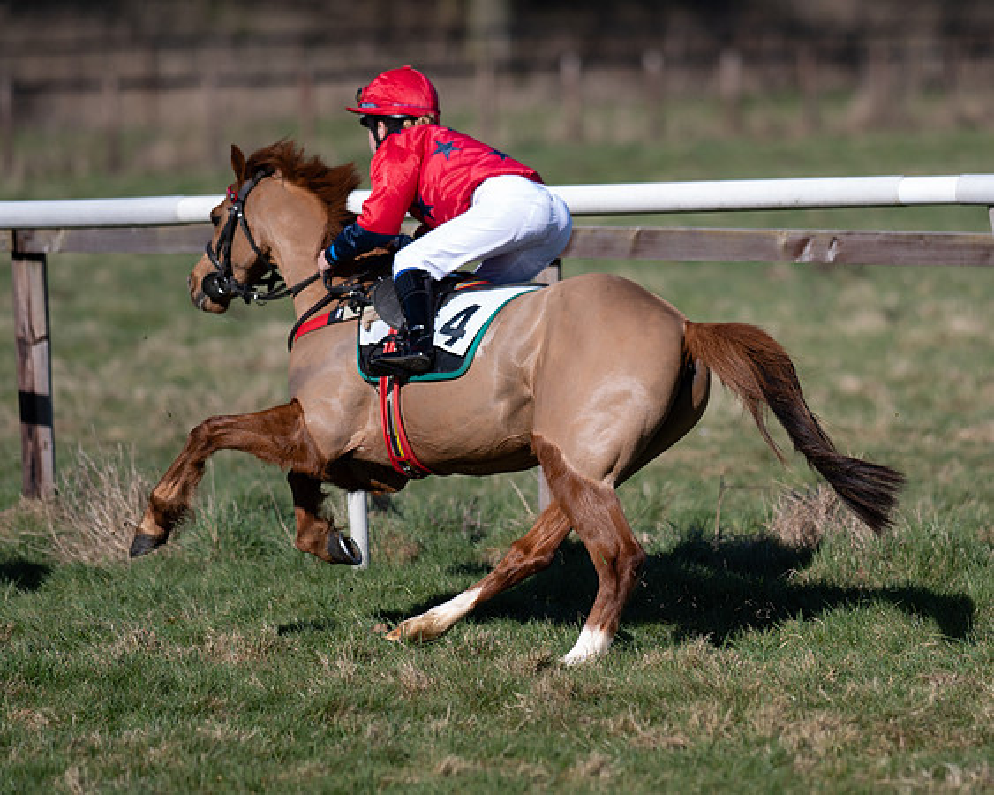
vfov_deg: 5.4
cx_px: 730
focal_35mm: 284
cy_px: 409
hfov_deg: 6.8
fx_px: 8358
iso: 50
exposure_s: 1/4000
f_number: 1.8
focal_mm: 135
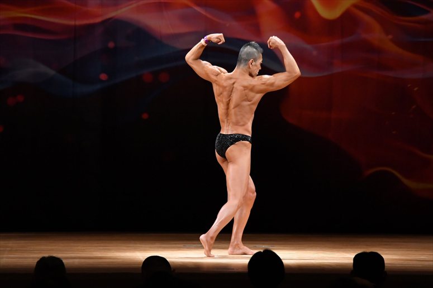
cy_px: 144
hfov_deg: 9.5
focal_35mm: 217
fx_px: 2609
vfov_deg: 6.3
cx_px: 216
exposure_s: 1/400
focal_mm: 145
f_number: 5.6
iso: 4000
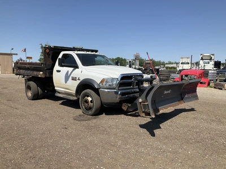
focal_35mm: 29
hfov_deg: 61.7
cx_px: 113
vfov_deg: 48.2
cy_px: 84
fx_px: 189
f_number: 1.8
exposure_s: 1/2320
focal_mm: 3
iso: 25
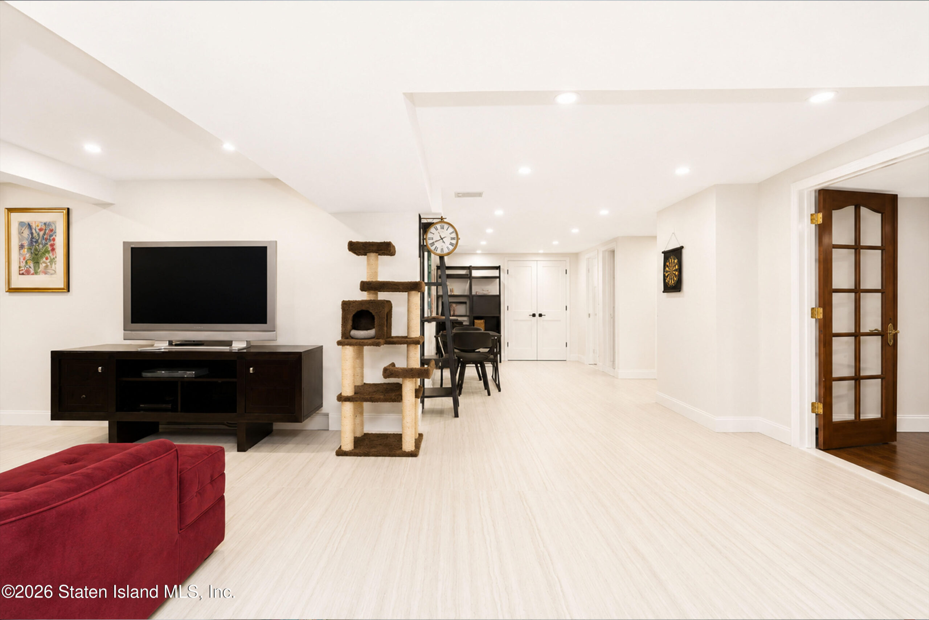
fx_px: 413
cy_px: 310
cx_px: 464
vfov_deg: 73.8
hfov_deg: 96.7
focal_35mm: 16
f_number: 4
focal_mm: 16
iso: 64
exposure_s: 1/25
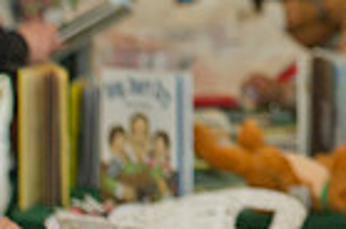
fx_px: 3001
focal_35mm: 313
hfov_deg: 6.4
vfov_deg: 4.4
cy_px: -20
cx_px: 687
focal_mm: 75
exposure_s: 1/200
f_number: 5.6
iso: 1250
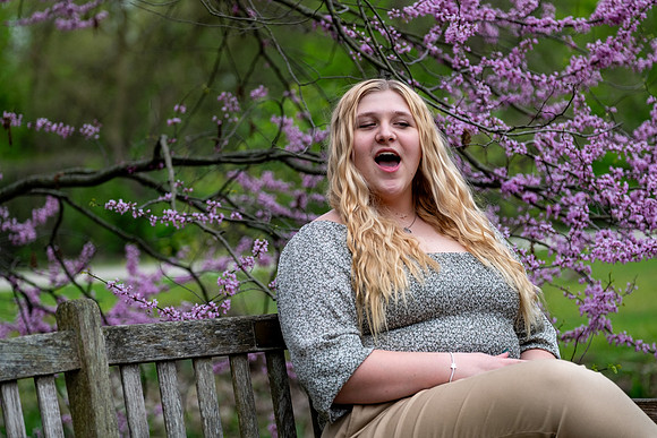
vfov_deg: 10.5
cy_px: 219
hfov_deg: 15.6
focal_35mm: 131
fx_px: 2391
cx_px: 328
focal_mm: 87.1
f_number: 2.8
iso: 250
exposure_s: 1/500
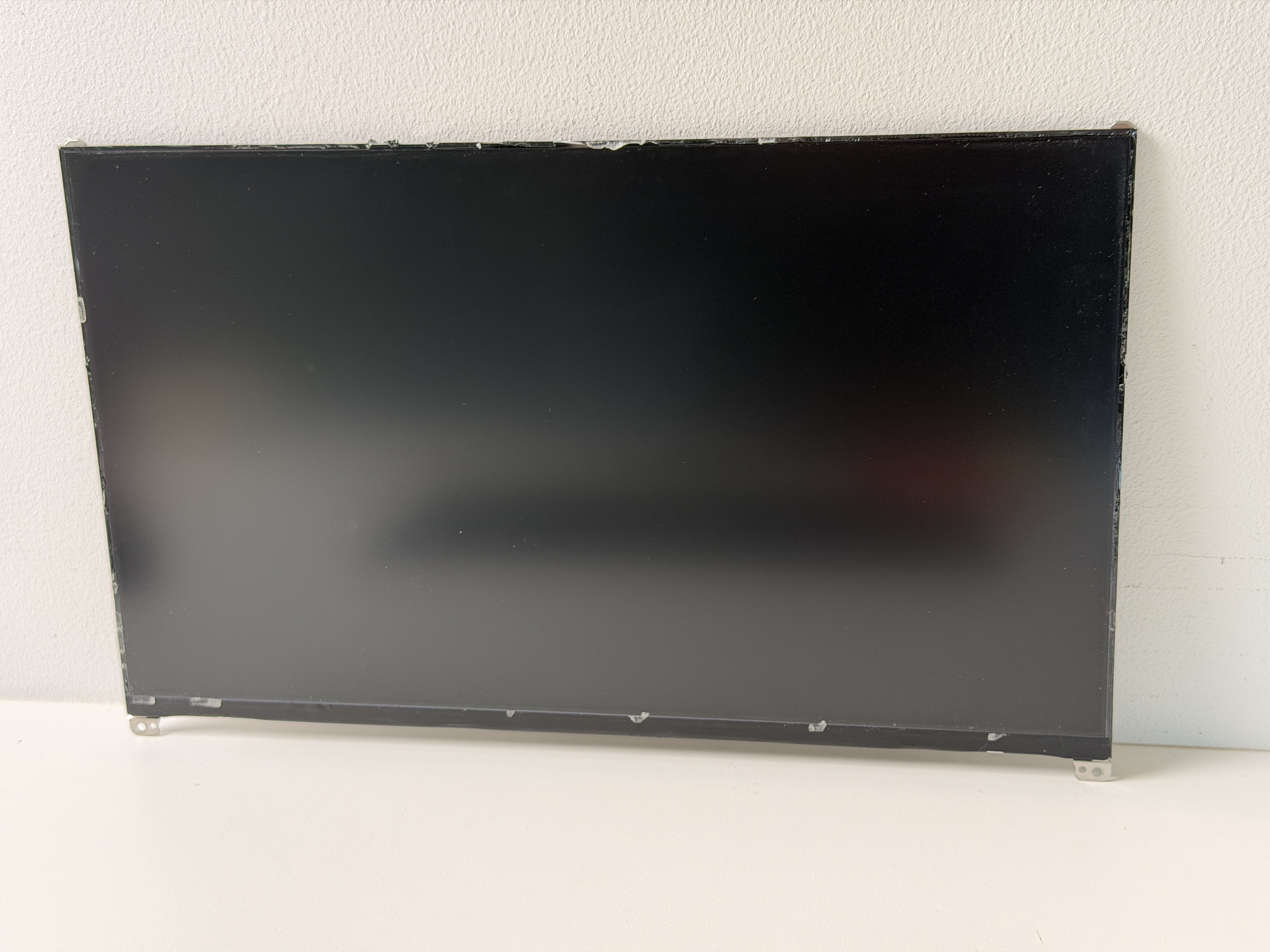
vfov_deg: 30.3
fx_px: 1761
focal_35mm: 48
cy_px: 476
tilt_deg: -22.3
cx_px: 635
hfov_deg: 39.7
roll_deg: +3.1
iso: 125
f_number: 1.78
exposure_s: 1/100
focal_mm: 6.76
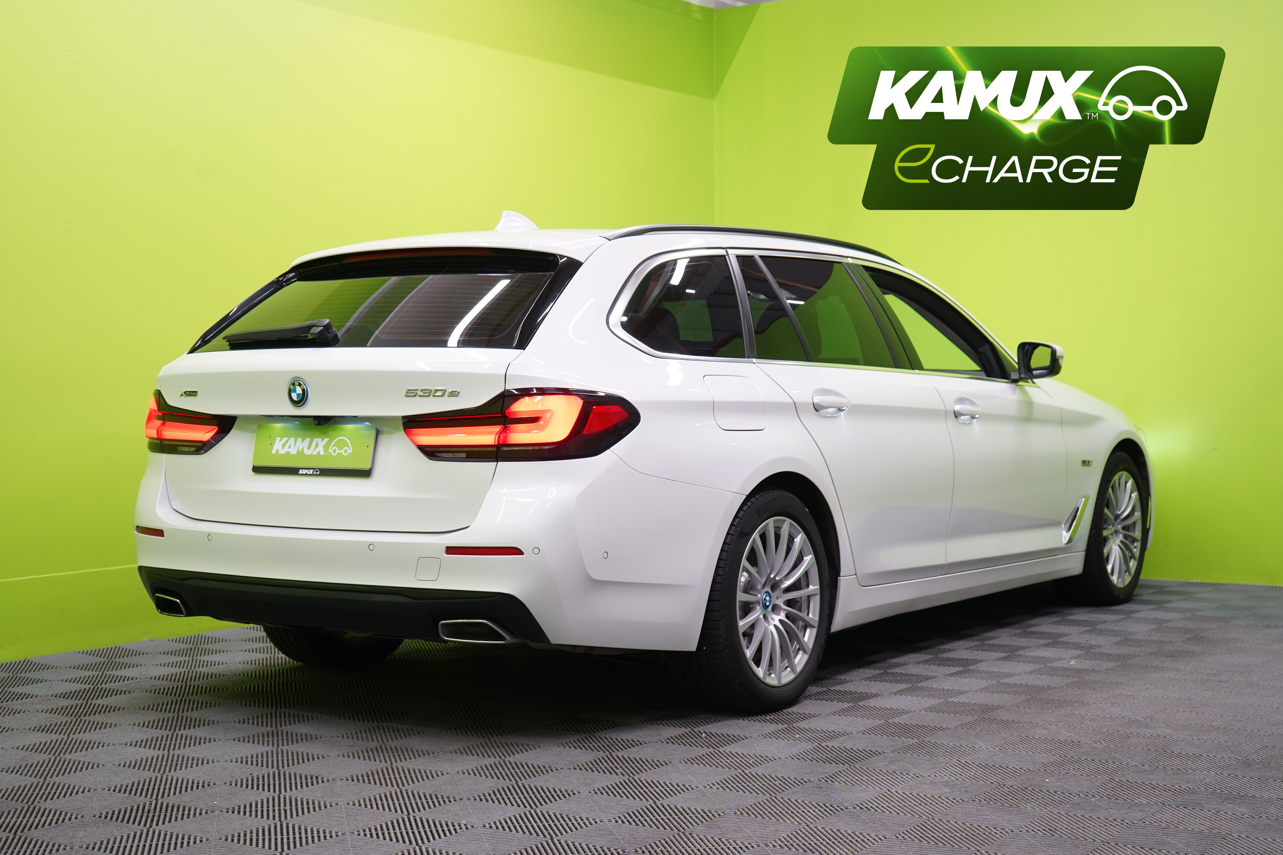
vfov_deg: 27.0
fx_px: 1782
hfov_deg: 39.6
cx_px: 642
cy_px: 428
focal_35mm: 50
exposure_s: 1/30
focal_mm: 50
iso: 400
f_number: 5
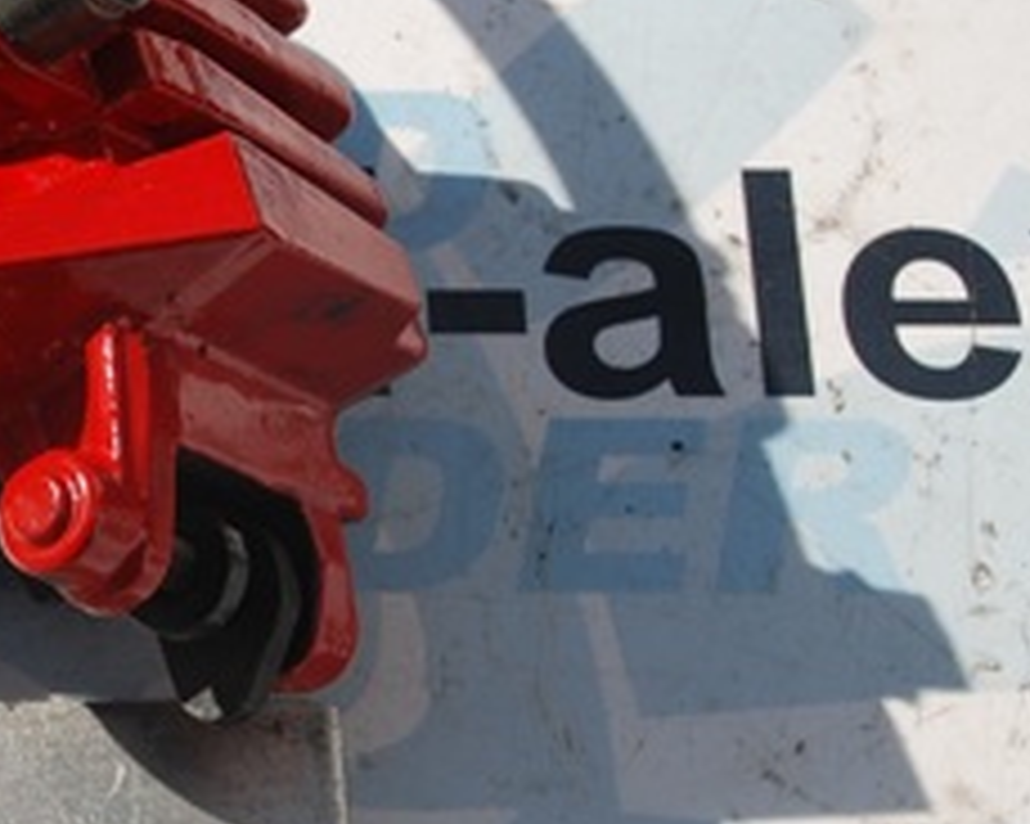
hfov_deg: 11.0
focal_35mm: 173
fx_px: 5271
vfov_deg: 8.9
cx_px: -94
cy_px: 473
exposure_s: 1/250
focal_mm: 44
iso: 100
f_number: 8
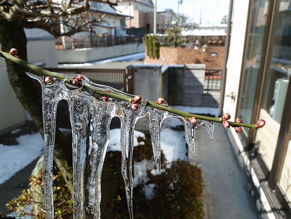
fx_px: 210
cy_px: 110
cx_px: 146
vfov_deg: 54.9
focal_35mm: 25
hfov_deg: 69.4
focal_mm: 4.1
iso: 80
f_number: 4
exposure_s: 1/250
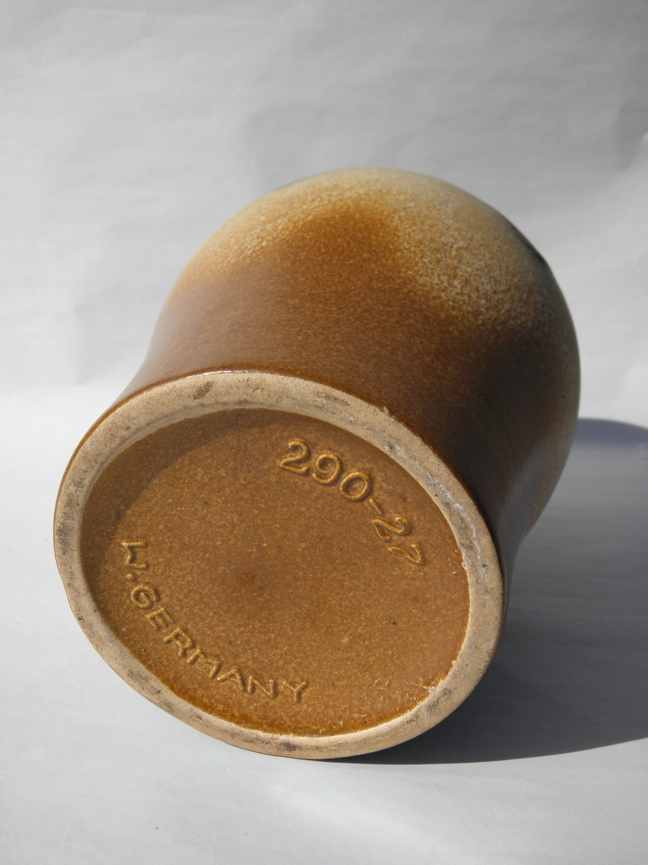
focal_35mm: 33
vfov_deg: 55.4
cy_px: 432
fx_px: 824
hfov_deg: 42.9
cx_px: 324
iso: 100
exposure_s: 1/400
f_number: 7.2
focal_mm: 5.9
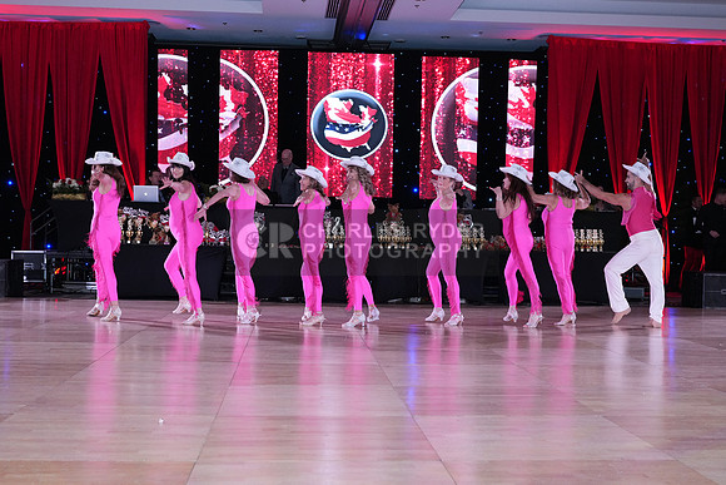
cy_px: 242
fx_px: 928
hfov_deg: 42.7
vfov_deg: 29.3
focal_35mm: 46
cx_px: 363
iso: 2500
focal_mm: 46
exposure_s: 1/250
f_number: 5
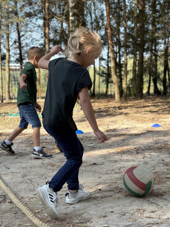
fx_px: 353
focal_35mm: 54
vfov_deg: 35.5
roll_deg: -1.0
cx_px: 87
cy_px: 127
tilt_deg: -2.8
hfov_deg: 27.0
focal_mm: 6.86
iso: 80
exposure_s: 1/962
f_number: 1.78
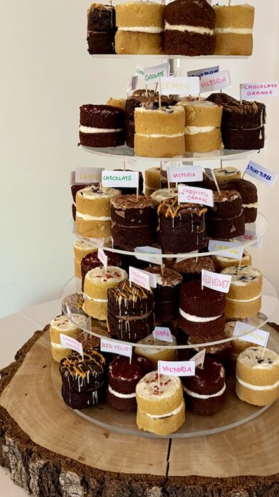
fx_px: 500
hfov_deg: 31.0
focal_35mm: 38
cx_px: 171
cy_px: 226
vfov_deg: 52.7
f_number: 1.78
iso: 640
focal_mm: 6.76
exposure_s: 1/50
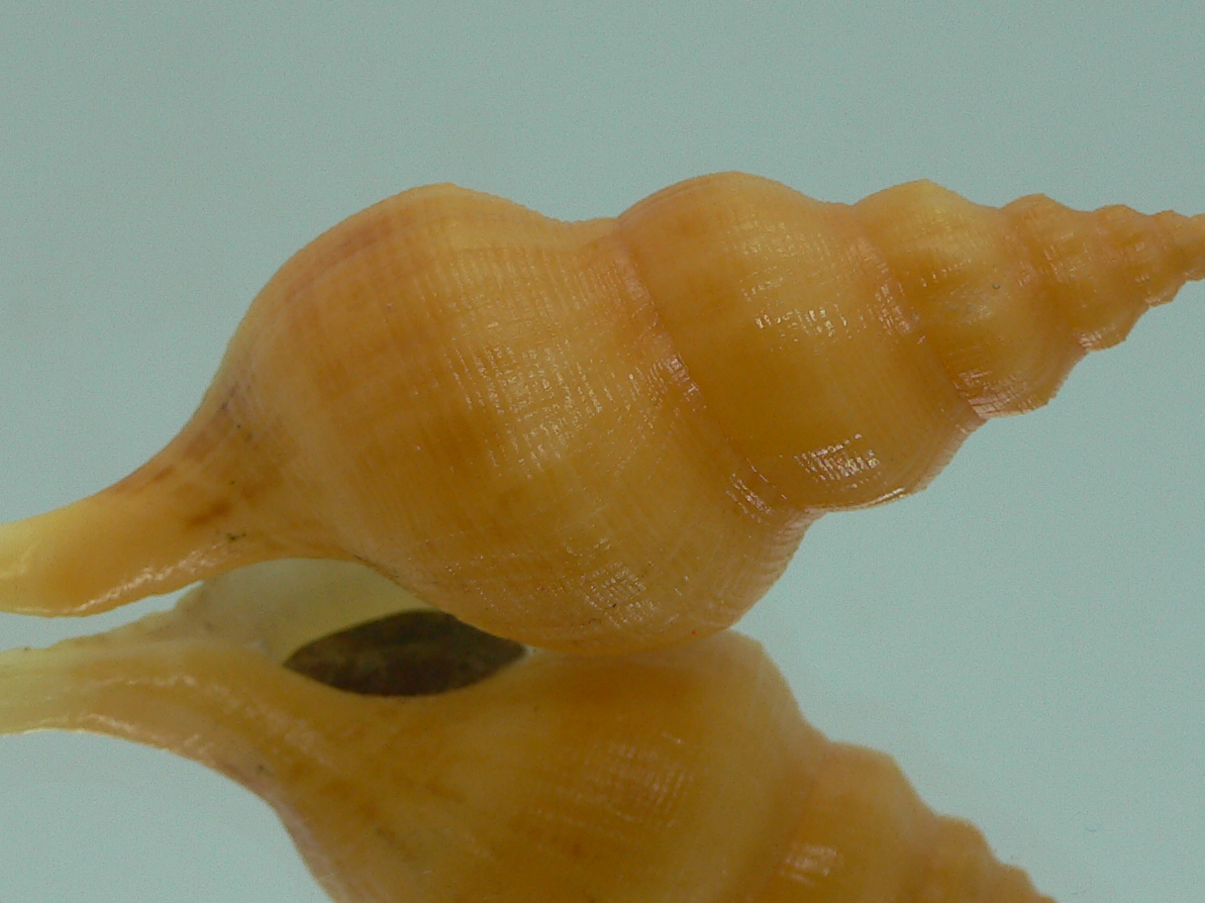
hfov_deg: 33.2
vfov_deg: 25.2
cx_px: 582
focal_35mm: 58
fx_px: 2018
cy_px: 485
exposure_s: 1/60
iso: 80
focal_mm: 4.6
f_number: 2.8
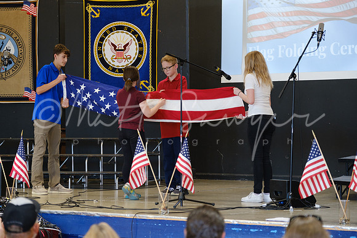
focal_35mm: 116
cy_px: 119
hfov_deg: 17.6
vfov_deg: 11.8
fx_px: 1151
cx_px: 178
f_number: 3.2
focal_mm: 77.3
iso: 1600
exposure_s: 1/100
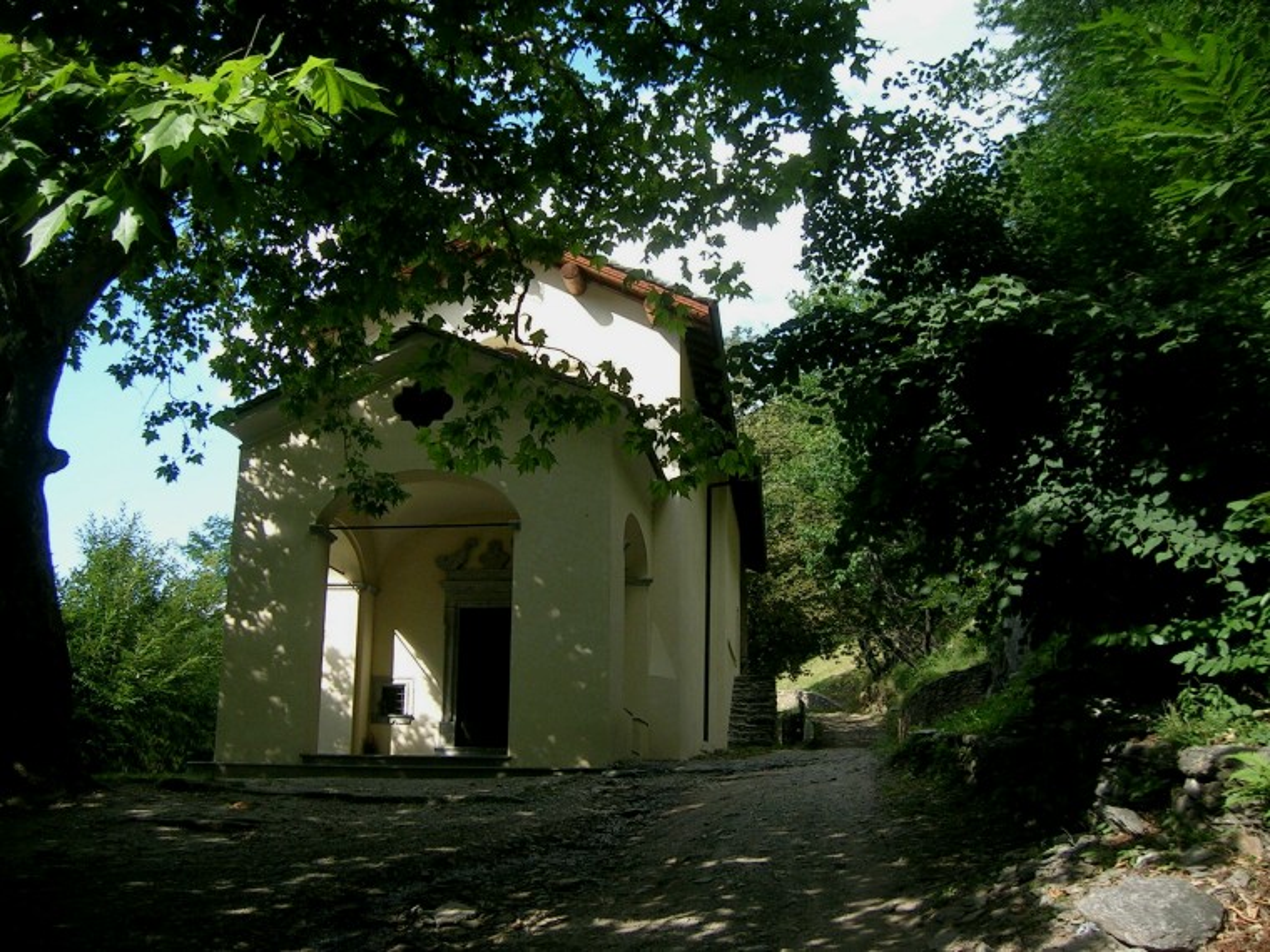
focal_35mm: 35
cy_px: 476
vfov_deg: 40.7
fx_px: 1284
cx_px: 635
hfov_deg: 52.6
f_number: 2.8
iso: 50
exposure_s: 1/230
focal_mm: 5.4
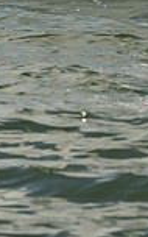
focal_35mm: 778
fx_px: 5021
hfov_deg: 1.7
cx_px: 94
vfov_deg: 2.7
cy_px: -179
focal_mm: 200
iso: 320
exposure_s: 1/1250
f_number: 9
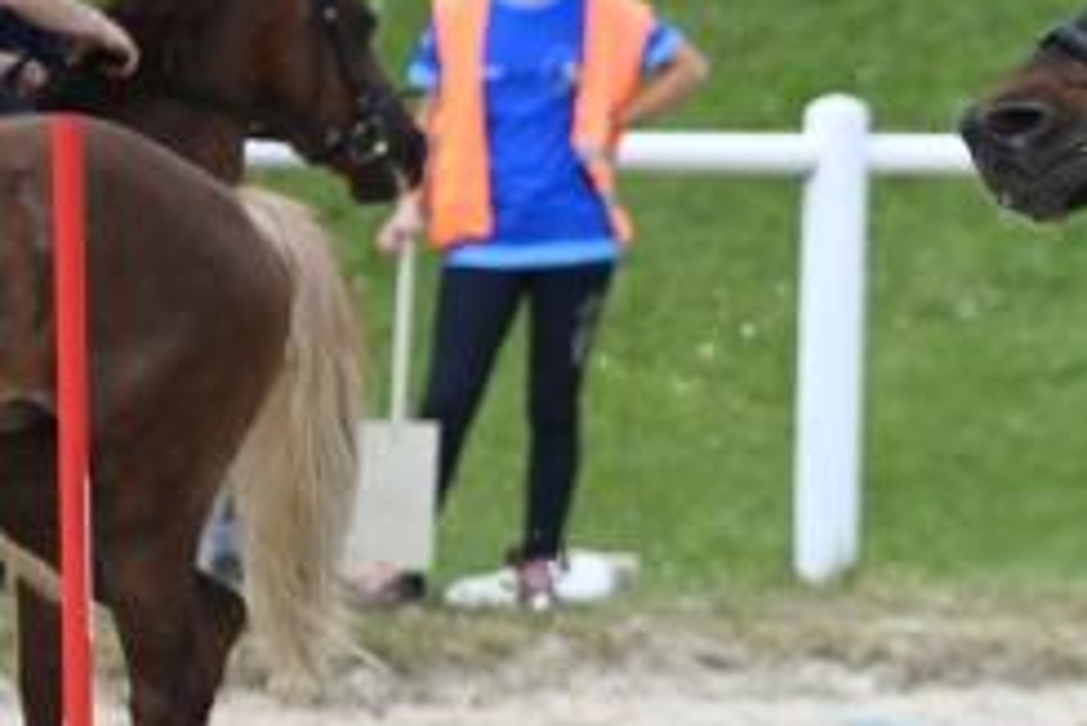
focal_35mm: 949
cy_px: 606
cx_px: 1568
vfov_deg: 1.5
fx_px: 28670
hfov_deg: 2.2
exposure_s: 1/1250
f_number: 5.3
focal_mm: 290
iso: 450
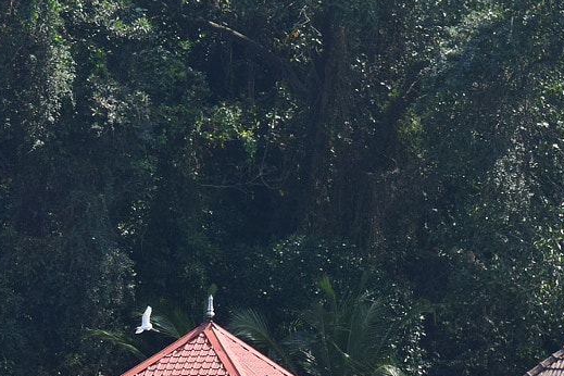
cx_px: 664
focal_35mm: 324
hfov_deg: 6.3
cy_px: 451
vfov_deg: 4.2
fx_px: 5076
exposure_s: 1/320
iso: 400
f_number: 10
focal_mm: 70
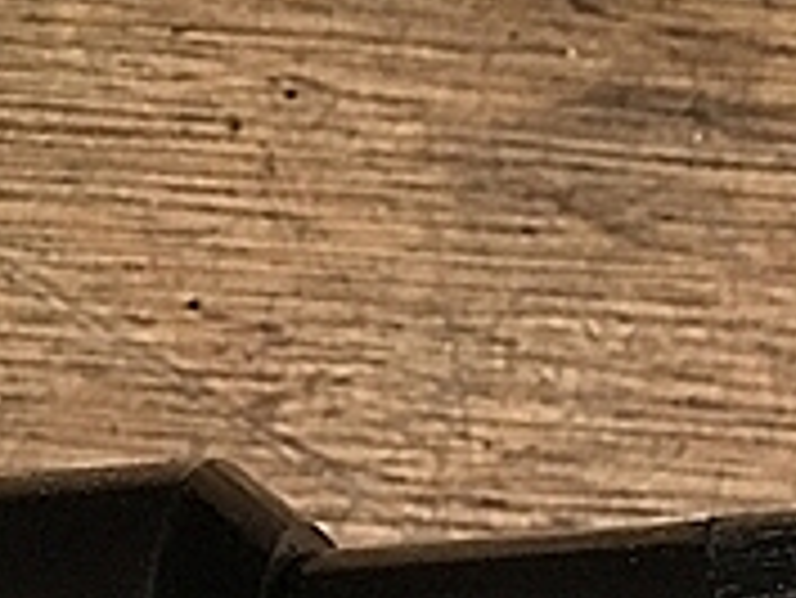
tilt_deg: -71.1
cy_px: 895
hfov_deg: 16.4
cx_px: 1313
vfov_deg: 13.3
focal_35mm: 105
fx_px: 2416
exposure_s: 1/30
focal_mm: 4.15
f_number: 2.2
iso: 160
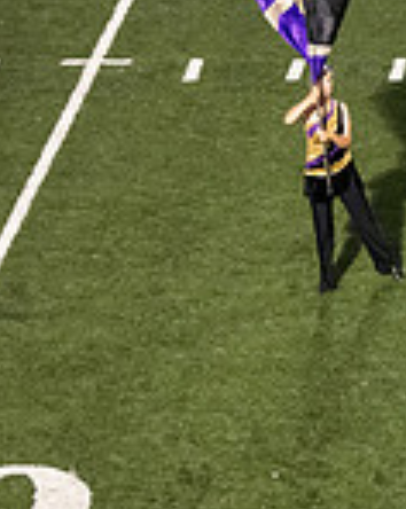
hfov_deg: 3.9
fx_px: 5810
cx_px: 874
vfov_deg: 5.0
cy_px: 163
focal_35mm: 386
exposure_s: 1/500
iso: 5000
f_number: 3.2
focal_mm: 105
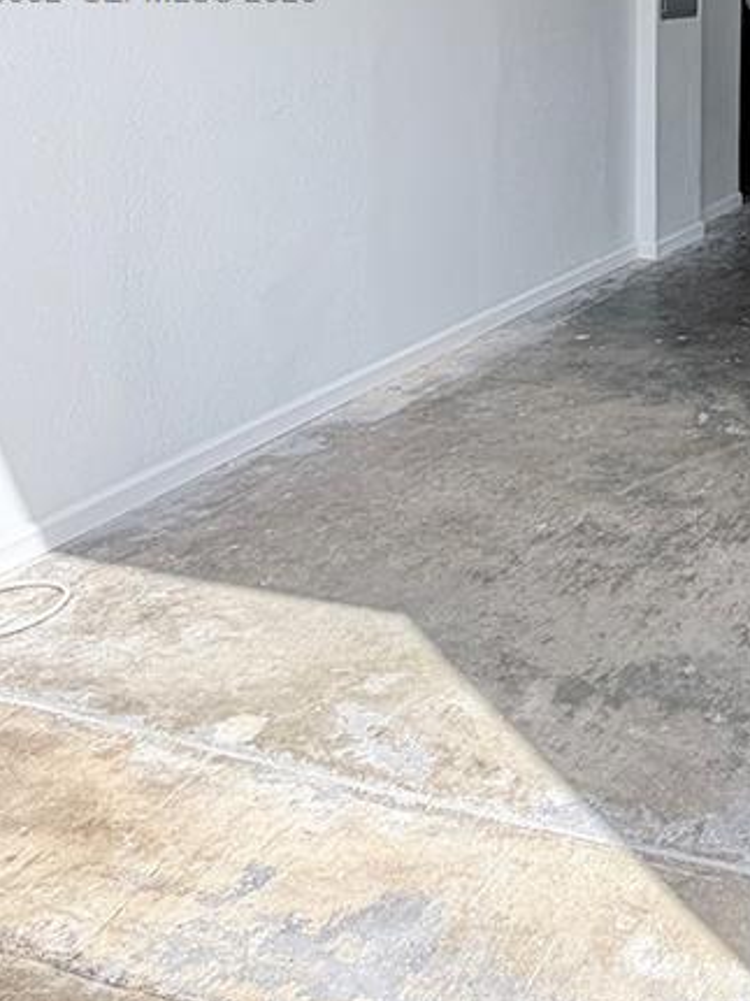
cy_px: -9
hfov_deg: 30.5
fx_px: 1127
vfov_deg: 41.4
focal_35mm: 39
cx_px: 929
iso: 40
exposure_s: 1/514
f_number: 2.2
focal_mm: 2.22
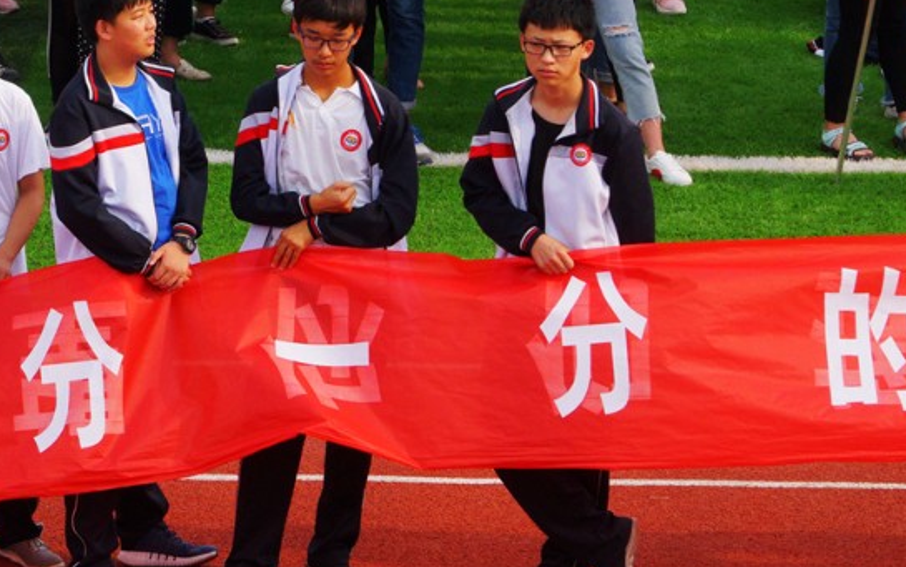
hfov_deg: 7.7
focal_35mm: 269
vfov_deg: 4.9
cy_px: -178
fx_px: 6644
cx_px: -278
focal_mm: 90
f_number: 10
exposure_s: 1/400
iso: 400
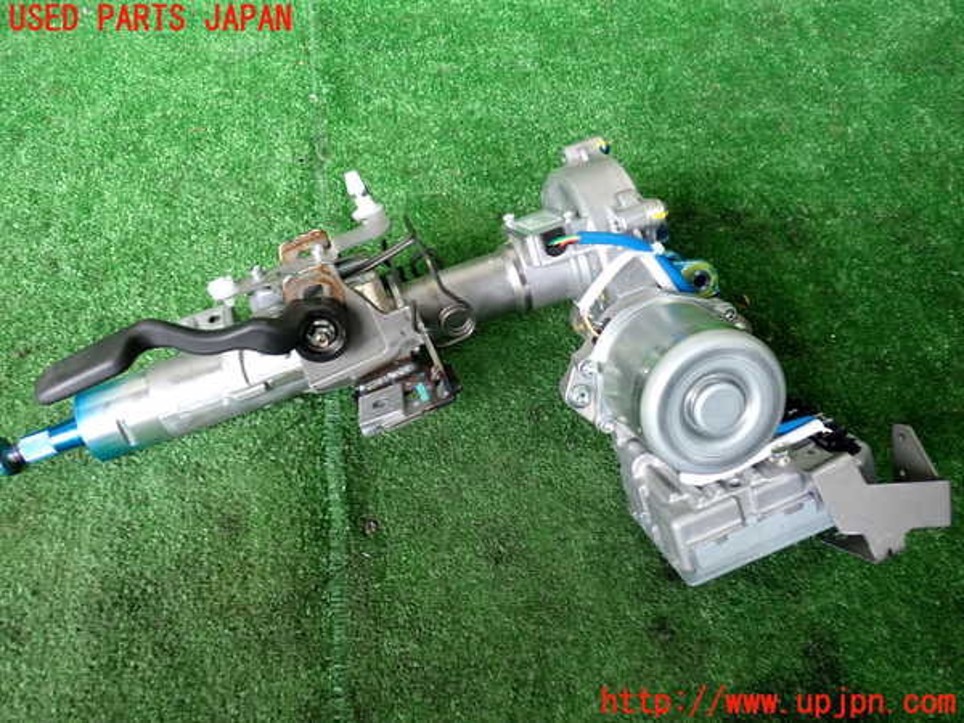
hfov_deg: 60.0
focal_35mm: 30
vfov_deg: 46.8
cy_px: 362
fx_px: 835
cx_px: 482
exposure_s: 1/40
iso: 200
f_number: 2.3
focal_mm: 5.4
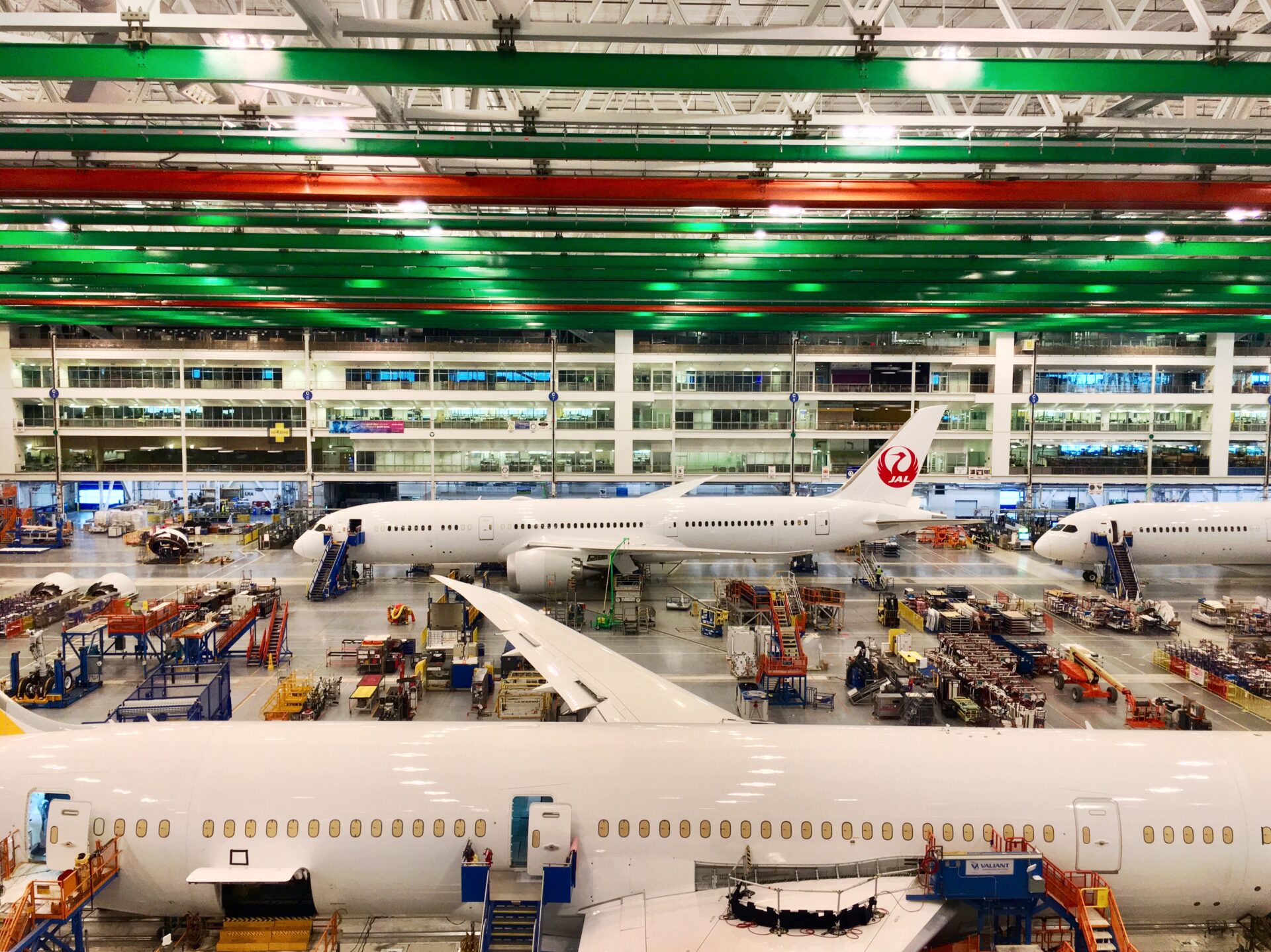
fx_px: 1065
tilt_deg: -6.6
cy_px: 476
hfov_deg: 61.7
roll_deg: +0.7
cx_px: 636
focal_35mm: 29
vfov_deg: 48.2
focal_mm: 4.15
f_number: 2.2
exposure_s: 1/30
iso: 64
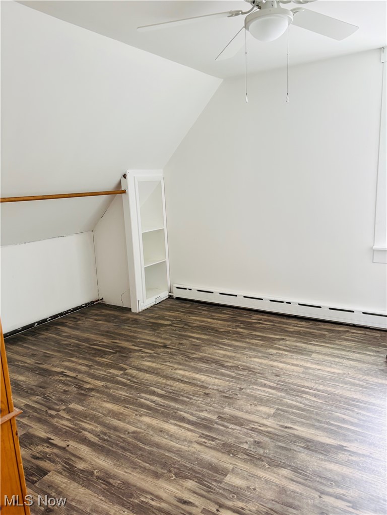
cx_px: 194
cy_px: 258
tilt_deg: -12.8
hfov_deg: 53.1
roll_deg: +1.6
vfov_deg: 67.3
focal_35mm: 26
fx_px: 388
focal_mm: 5.96
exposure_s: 1/60
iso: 160
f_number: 1.6
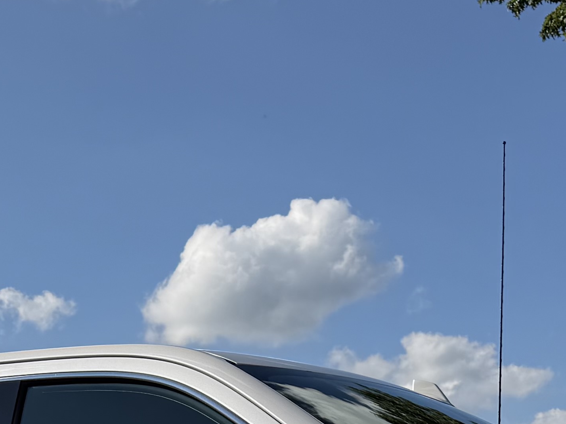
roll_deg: +0.0
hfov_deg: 20.4
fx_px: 1570
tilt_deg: -5.0
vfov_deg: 13.7
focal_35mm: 96
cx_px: 252
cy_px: 776
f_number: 1.78
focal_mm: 6.76
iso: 80
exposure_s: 1/8130
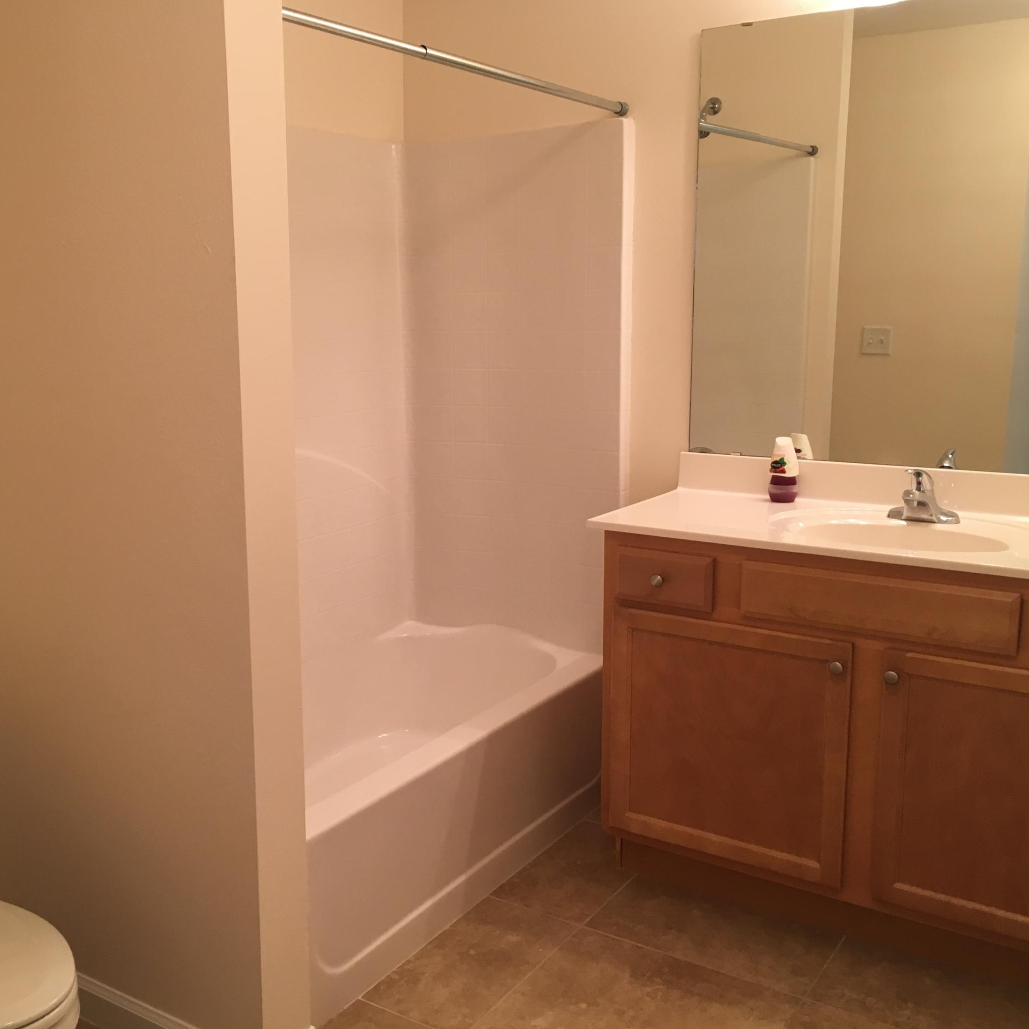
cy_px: 505
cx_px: 421
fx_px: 1177
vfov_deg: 47.2
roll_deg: +1.2
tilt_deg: -8.9
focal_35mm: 35
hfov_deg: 47.0
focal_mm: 4.15
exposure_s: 1/30
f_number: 2.2
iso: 64
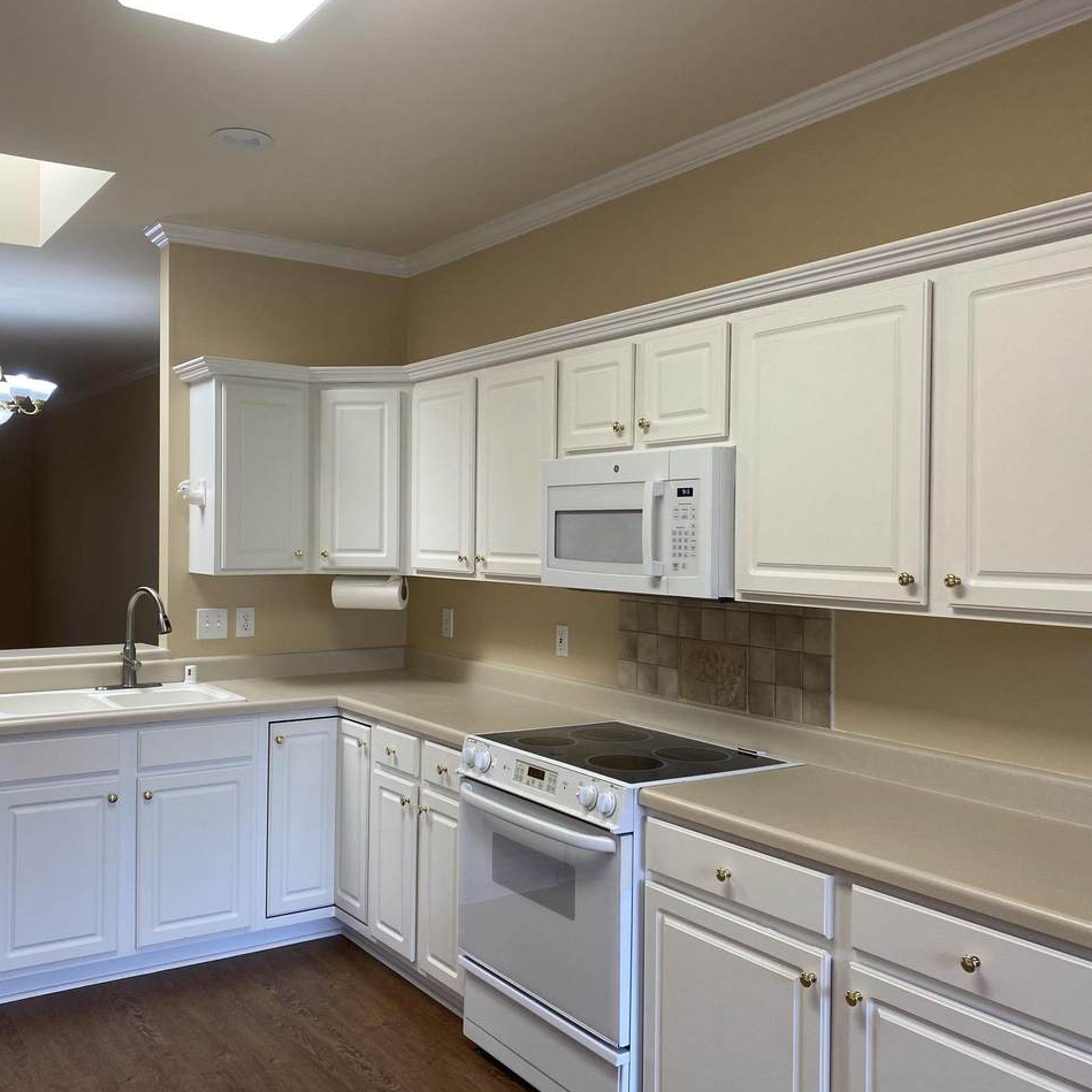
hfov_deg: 52.5
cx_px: 494
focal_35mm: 31
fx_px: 1106
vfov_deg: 52.5
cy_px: 547
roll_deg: -0.5
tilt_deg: -1.4
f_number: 1.8
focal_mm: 4.25
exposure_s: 1/120
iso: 100
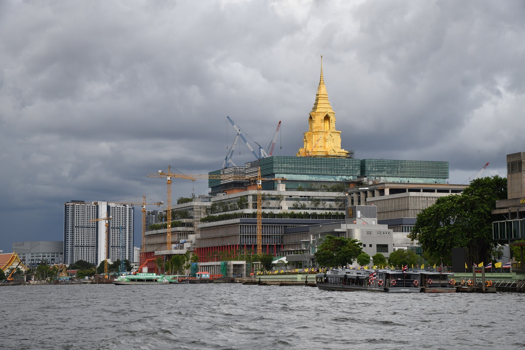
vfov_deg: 17.5
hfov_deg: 26.0
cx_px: 262
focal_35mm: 78
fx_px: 1137
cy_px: 175
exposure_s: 1/200
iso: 500
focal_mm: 78
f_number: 13
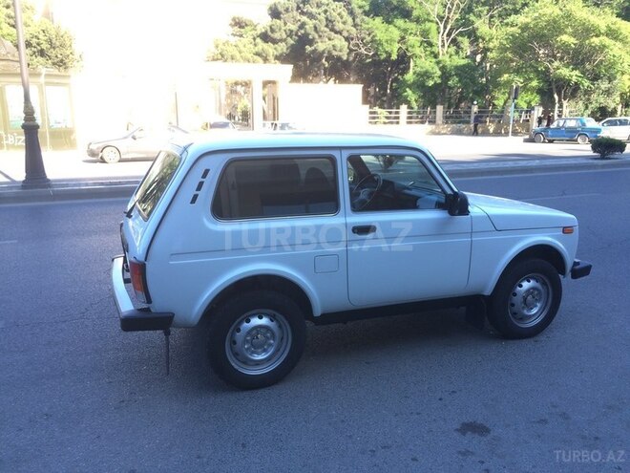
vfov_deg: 48.2
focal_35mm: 29
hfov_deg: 61.7
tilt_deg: -14.3
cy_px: 236
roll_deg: +0.7
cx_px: 315
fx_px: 528
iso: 32
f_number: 2.2
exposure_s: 1/182
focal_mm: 4.15
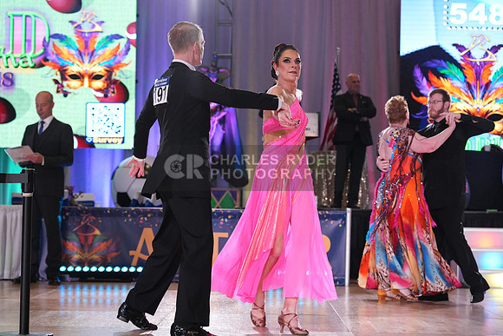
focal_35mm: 84
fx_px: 1174
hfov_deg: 24.2
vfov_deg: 16.3
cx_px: 252
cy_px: 168
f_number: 4
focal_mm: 84
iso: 2500
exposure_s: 1/500
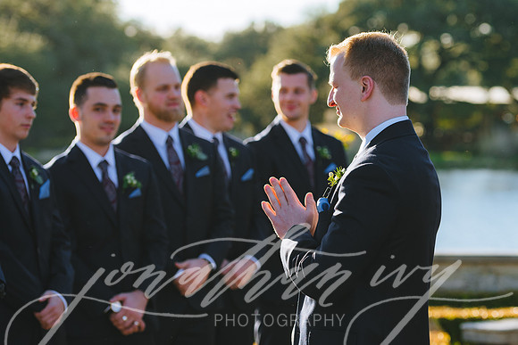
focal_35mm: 150
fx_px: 2155
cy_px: 142
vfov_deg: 9.2
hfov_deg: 13.7
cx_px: 380
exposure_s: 1/800
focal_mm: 102
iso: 200
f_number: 4.5
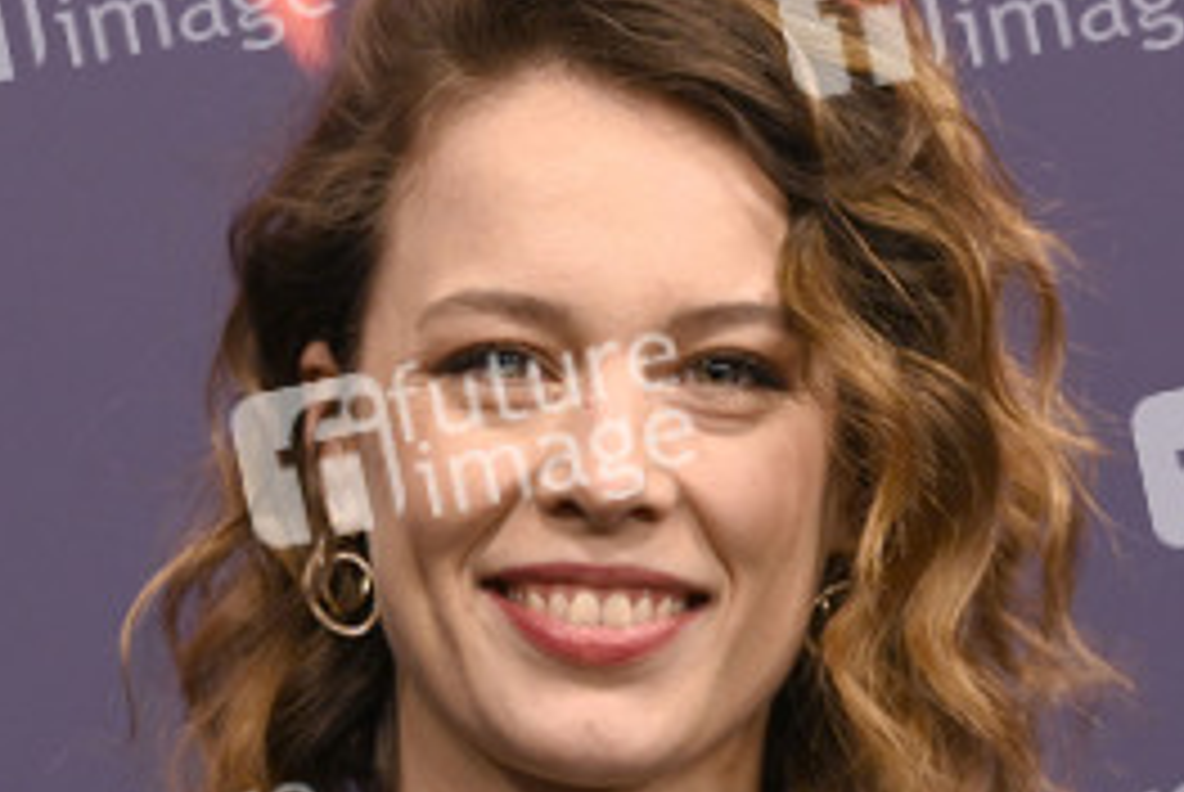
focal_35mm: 220
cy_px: 666
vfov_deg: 6.3
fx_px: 7243
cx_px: 594
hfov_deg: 9.3
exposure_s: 1/400
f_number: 5.6
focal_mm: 145
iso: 4000
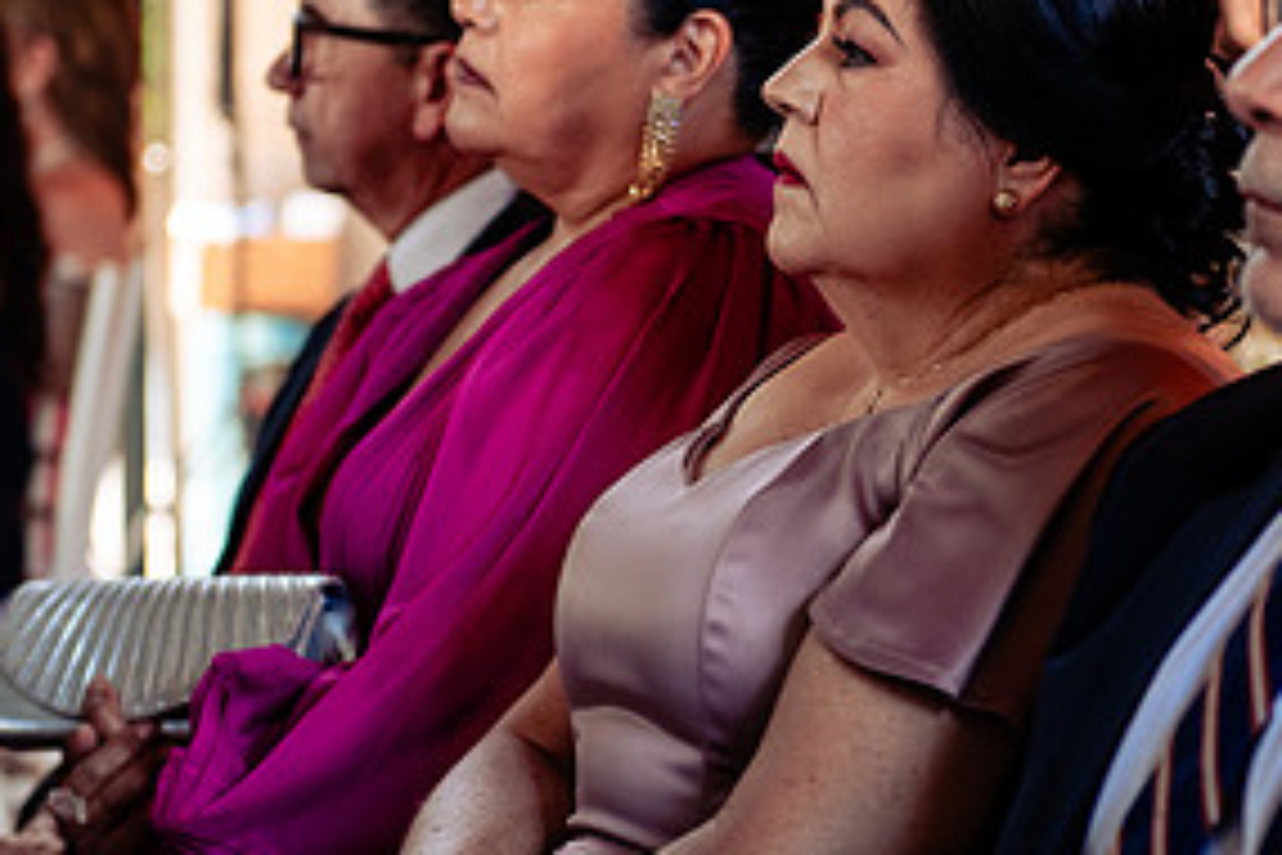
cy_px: 430
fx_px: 5092
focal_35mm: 143
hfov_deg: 14.3
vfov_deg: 9.6
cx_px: 891
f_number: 3.2
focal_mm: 70
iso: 800
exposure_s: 1/250
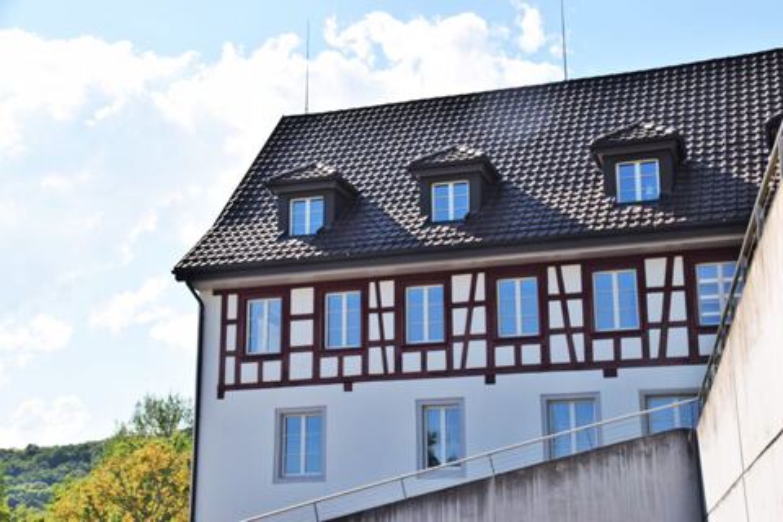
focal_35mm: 57
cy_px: 261
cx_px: 392
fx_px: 1240
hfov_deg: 35.1
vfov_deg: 23.8
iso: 100
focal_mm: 38
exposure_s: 1/200
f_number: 11
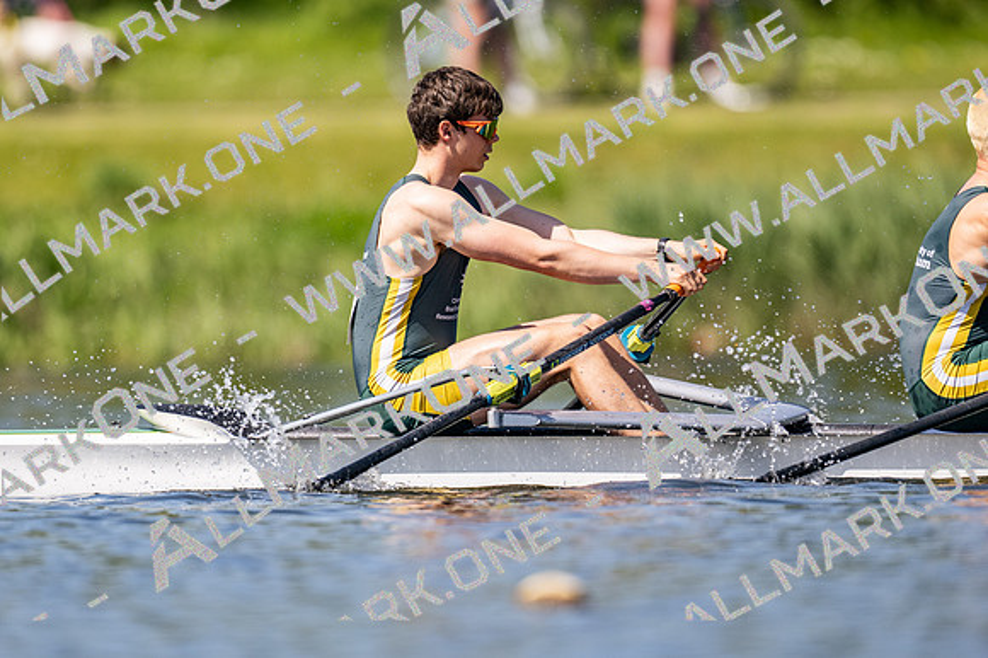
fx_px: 24685
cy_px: 329
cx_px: 494
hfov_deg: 2.3
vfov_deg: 1.5
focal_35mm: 900
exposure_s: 1/2500
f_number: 4
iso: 220
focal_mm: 600
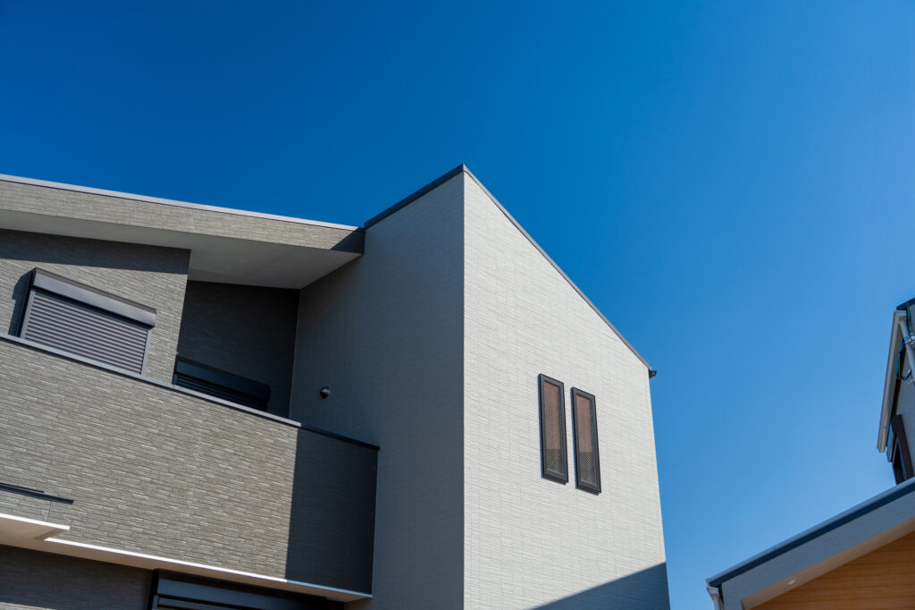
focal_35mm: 37
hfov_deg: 51.9
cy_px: 305
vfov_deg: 35.9
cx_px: 458
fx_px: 940
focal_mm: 37
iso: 50
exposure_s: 1/500
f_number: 4
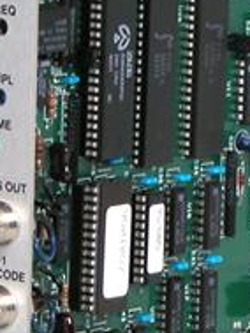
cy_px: 361
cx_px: 136
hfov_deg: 3.5
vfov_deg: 4.6
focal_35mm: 431
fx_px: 4146
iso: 100
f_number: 7.7
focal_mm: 34.7
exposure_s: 1/2000
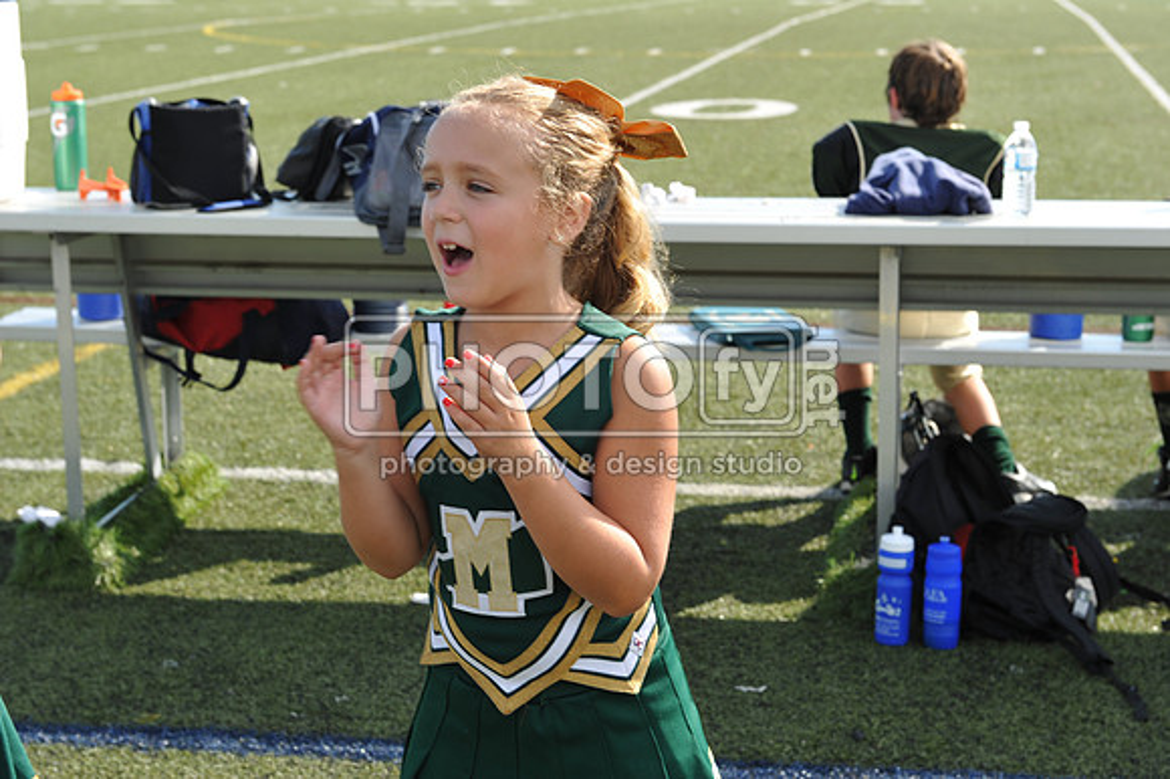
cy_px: 390
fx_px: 2274
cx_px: 585
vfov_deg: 19.4
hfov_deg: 28.9
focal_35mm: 70
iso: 200
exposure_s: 1/160
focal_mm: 70
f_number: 8
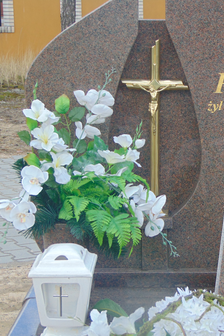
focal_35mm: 99
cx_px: 191
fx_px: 924
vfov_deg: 20.6
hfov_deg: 13.7
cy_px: 169
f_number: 3.7
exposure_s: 1/200
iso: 80
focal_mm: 12.8
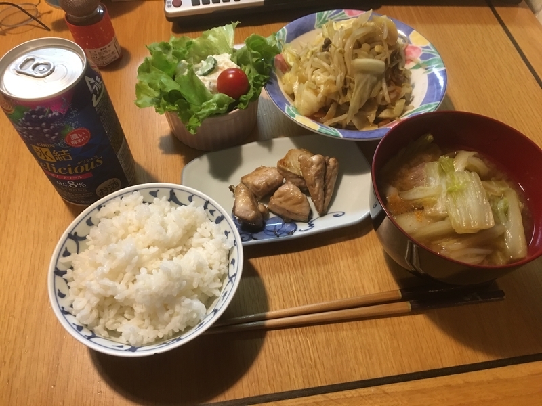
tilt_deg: -57.7
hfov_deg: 61.7
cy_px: 203
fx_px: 454
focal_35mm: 29
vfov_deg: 48.2
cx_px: 271
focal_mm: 4.15
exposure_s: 1/10
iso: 80
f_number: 2.2
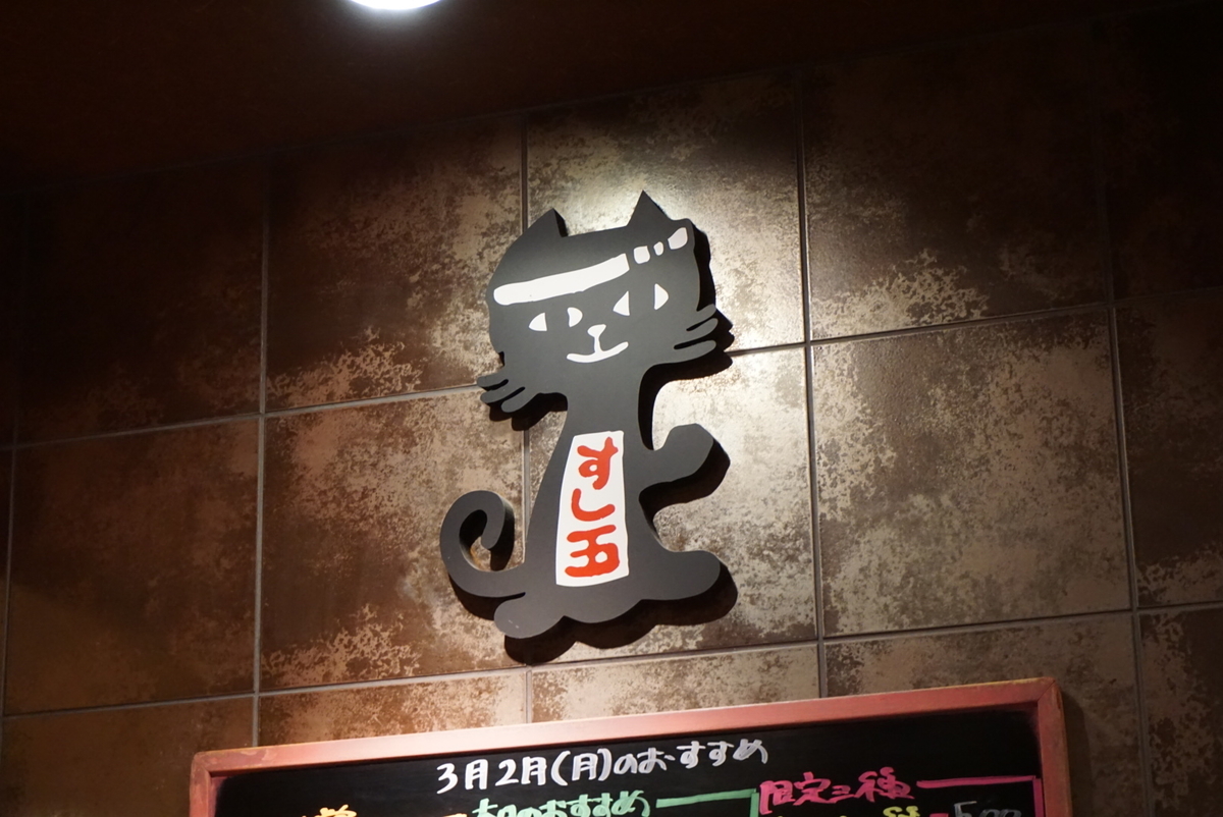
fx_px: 2550
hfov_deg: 27.0
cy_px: 408
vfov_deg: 18.2
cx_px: 612
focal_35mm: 75
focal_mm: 50
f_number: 5.6
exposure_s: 1/160
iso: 3200
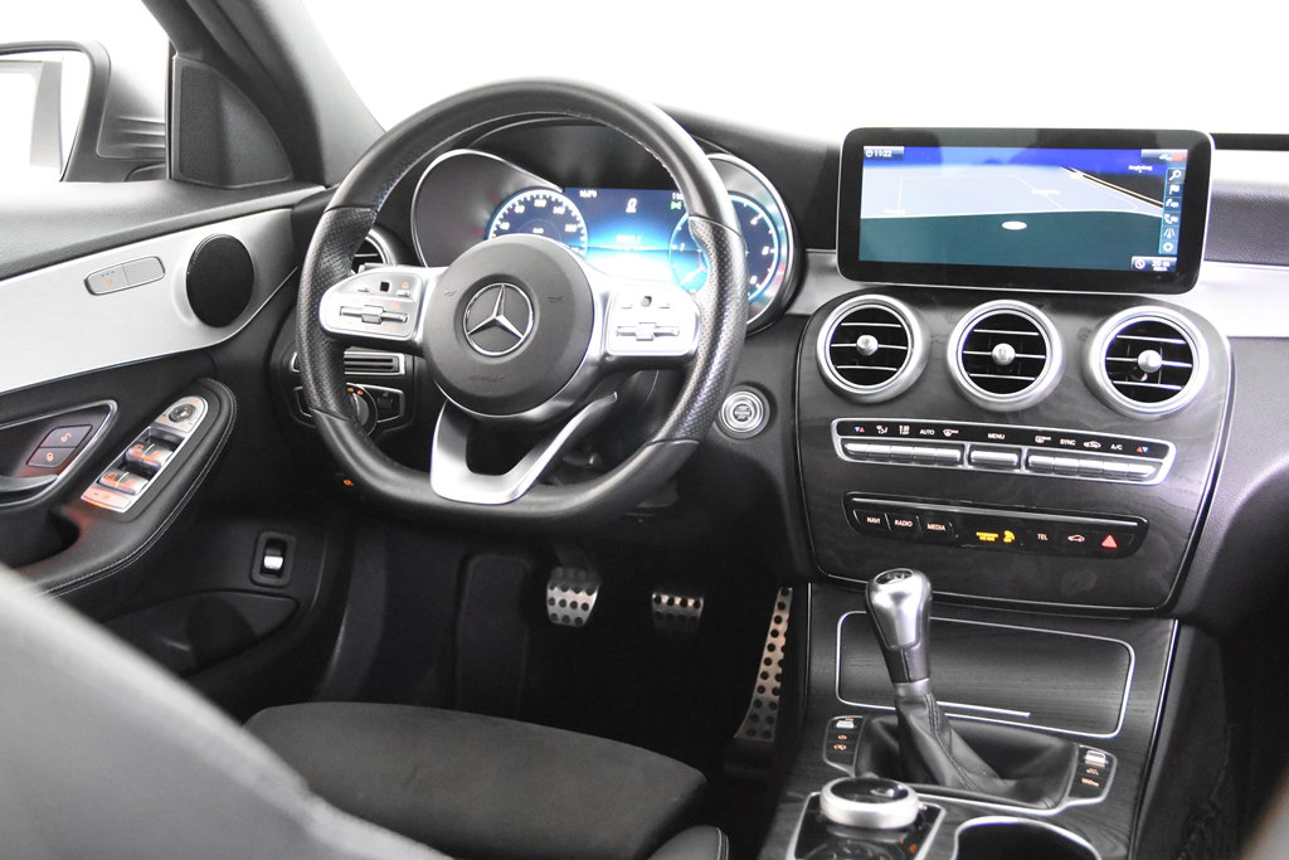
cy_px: 430
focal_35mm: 39
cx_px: 644
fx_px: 1397
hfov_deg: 49.5
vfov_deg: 34.2
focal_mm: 26
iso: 10000
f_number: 3.2
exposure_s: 1/40
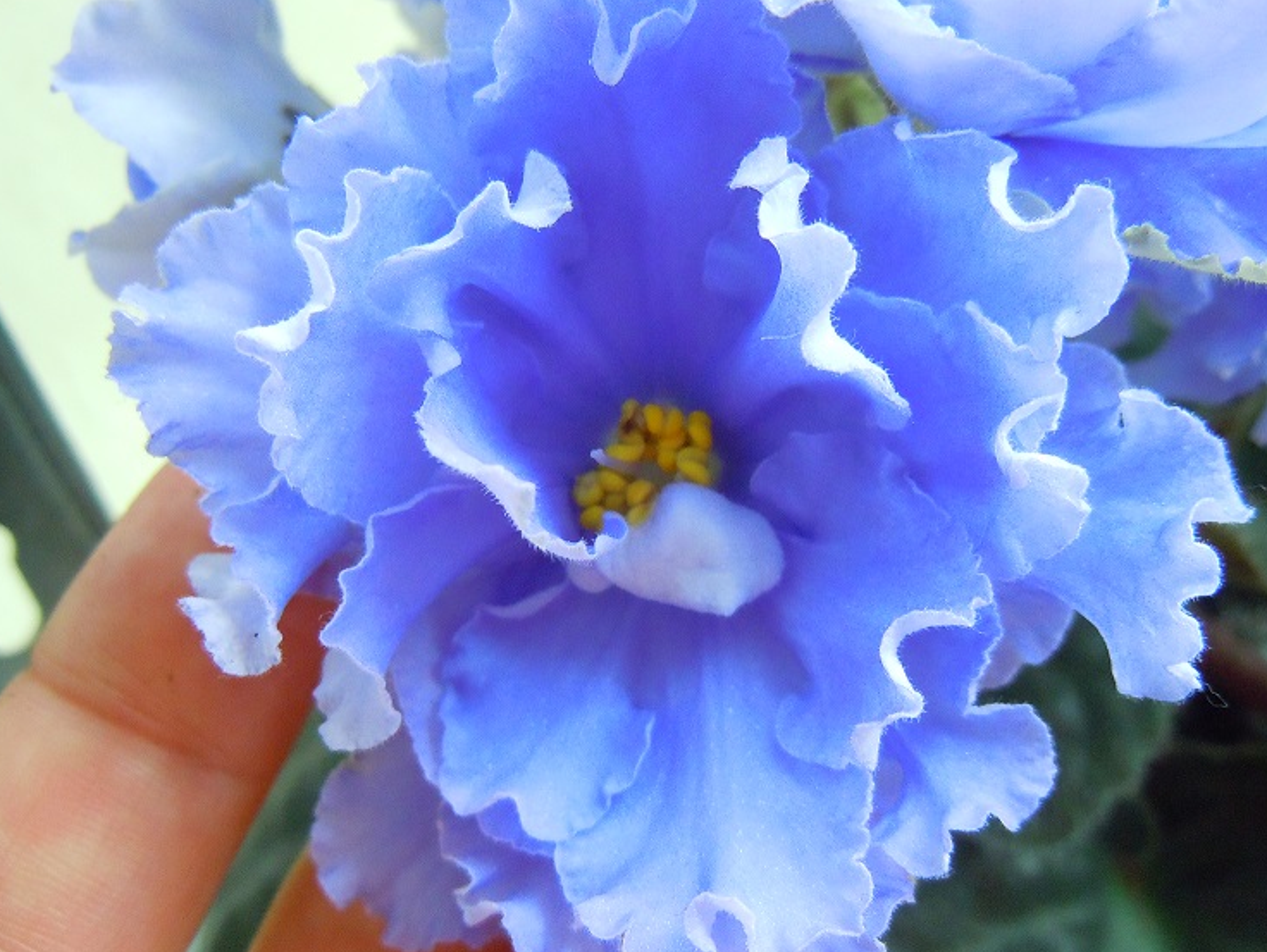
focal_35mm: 33
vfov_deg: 43.0
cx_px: 630
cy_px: 494
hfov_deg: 55.3
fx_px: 1209
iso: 800
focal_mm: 5.4
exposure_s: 1/125
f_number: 3.5
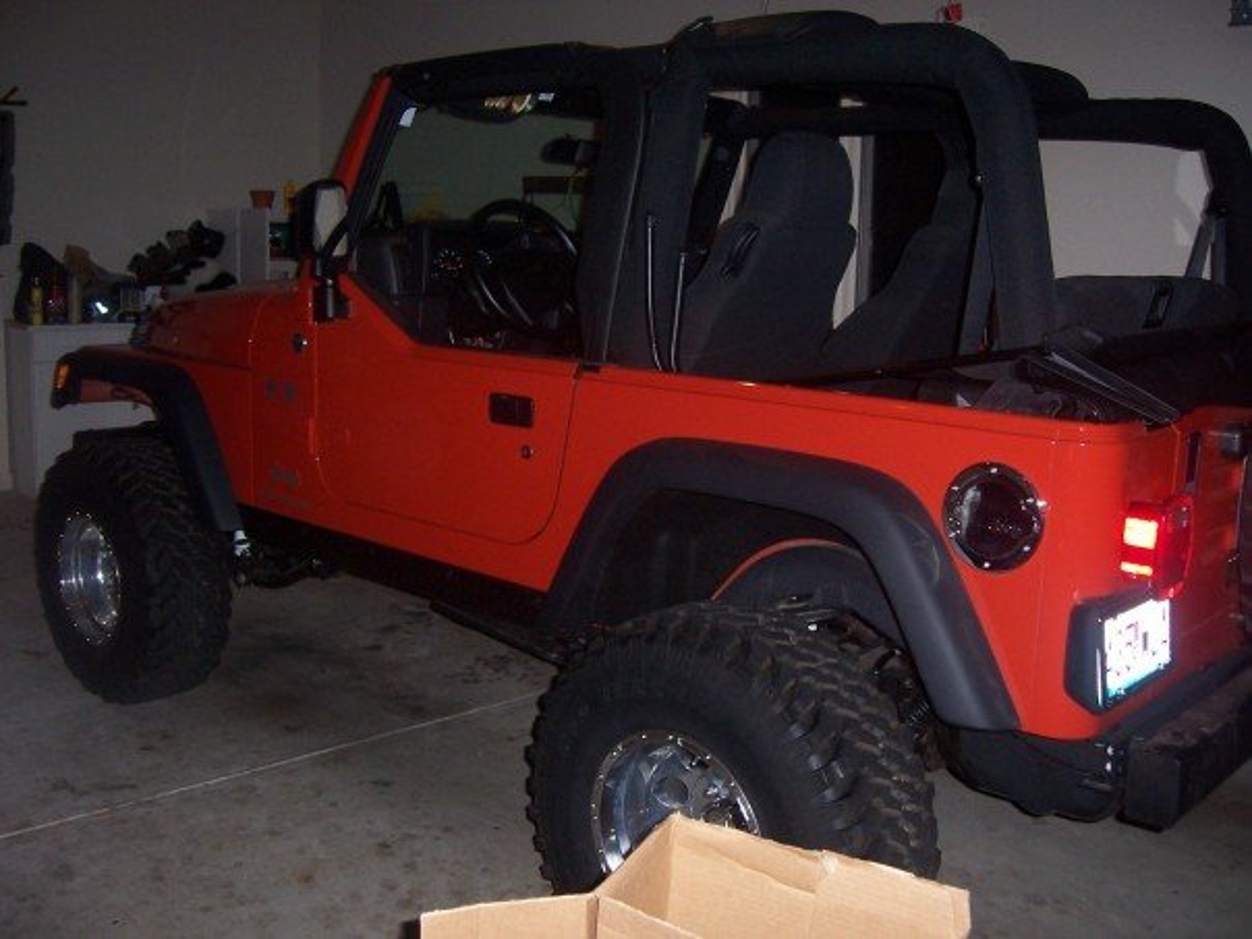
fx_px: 1302
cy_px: 470
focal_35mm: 36
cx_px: 626
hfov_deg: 51.4
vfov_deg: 39.7
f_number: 3
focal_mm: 6
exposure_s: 1/60
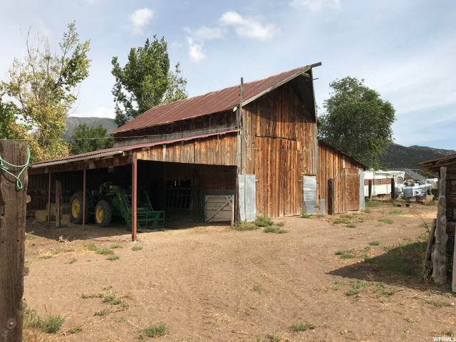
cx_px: 228
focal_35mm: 28
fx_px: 369
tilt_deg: +2.3
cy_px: 171
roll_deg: -0.4
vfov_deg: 49.7
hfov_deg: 63.4
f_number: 1.8
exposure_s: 1/3300
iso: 20
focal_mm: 3.99
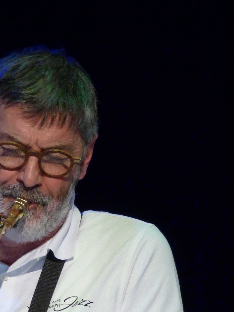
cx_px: 109
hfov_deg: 3.4
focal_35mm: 435
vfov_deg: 4.6
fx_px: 3922
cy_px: 165
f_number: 2.8
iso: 400
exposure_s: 1/40
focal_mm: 48.3
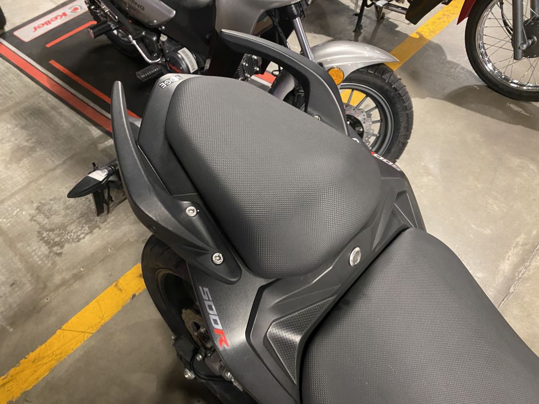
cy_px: 202
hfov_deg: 67.3
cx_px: 270
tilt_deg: -53.9
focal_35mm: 26
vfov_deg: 53.1
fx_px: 405
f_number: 1.8
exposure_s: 1/33
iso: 500
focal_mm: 4.25
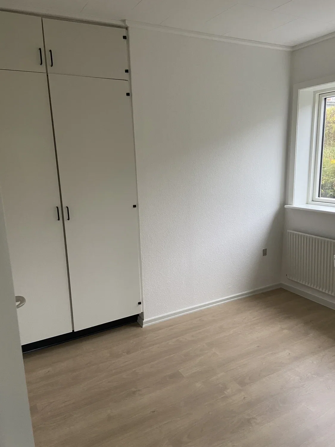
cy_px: 224
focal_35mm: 26
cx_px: 168
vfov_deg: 67.3
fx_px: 335
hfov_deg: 53.1
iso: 160
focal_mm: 4.25
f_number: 1.8
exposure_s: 1/60
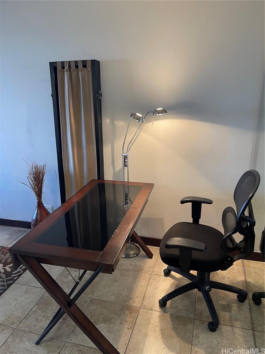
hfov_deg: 53.1
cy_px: 177
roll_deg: +1.5
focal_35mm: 26
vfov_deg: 67.3
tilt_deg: -19.4
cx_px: 132
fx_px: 265
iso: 160
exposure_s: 1/60
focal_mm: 5.1
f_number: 1.6
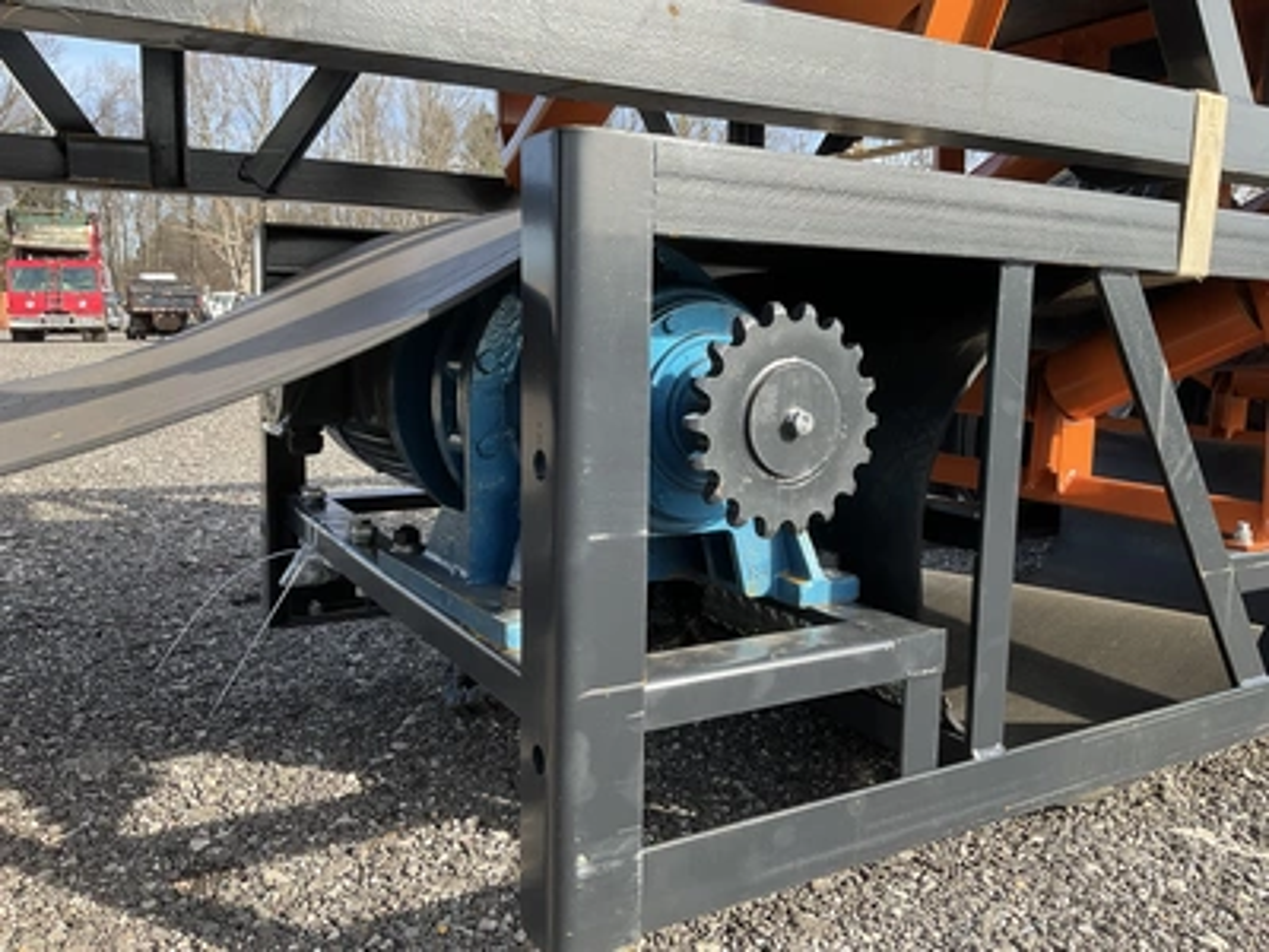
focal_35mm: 29
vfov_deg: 48.2
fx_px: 1063
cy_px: 476
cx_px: 634
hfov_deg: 61.7
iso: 25
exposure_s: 1/327
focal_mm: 3
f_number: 1.8
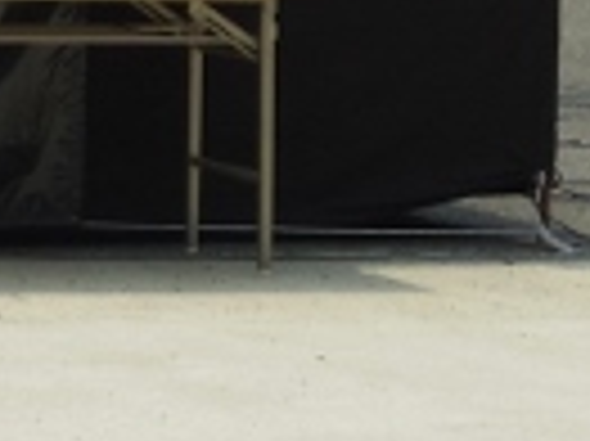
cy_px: -670
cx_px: -504
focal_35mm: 300
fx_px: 5109
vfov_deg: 4.8
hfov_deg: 6.5
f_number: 4.5
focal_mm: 8.8
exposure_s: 1/1000
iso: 100
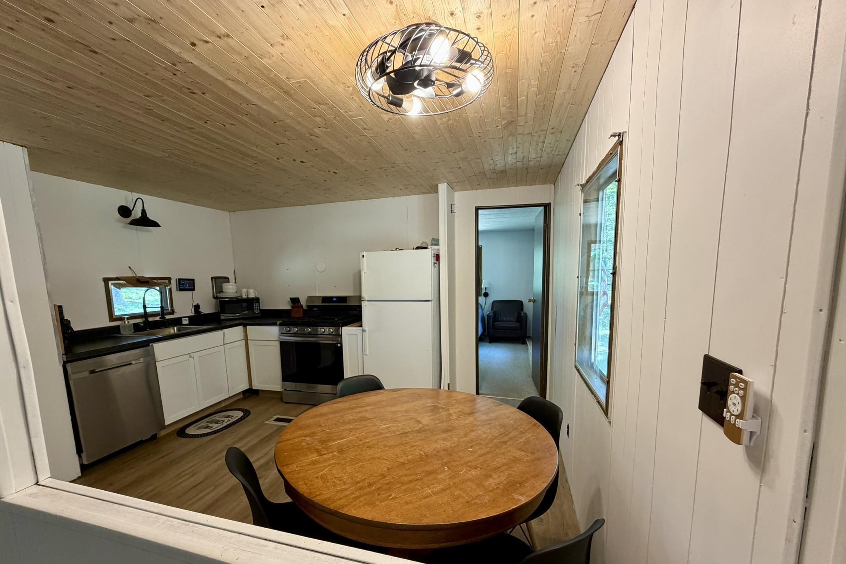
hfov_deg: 100.4
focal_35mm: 15
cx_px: 415
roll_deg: +1.5
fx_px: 352
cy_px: 321
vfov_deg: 76.9
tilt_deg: -8.0
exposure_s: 1/60
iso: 250
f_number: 2.2
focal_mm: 2.22
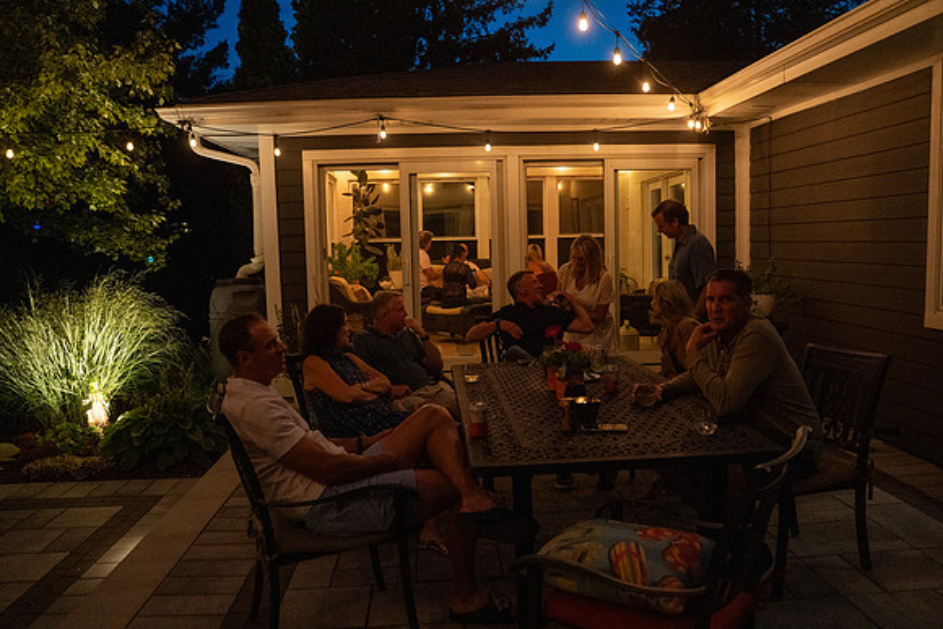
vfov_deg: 46.4
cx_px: 472
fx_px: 734
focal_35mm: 28
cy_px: 314
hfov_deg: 65.5
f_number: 3.5
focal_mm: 28
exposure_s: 1/160
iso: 5000
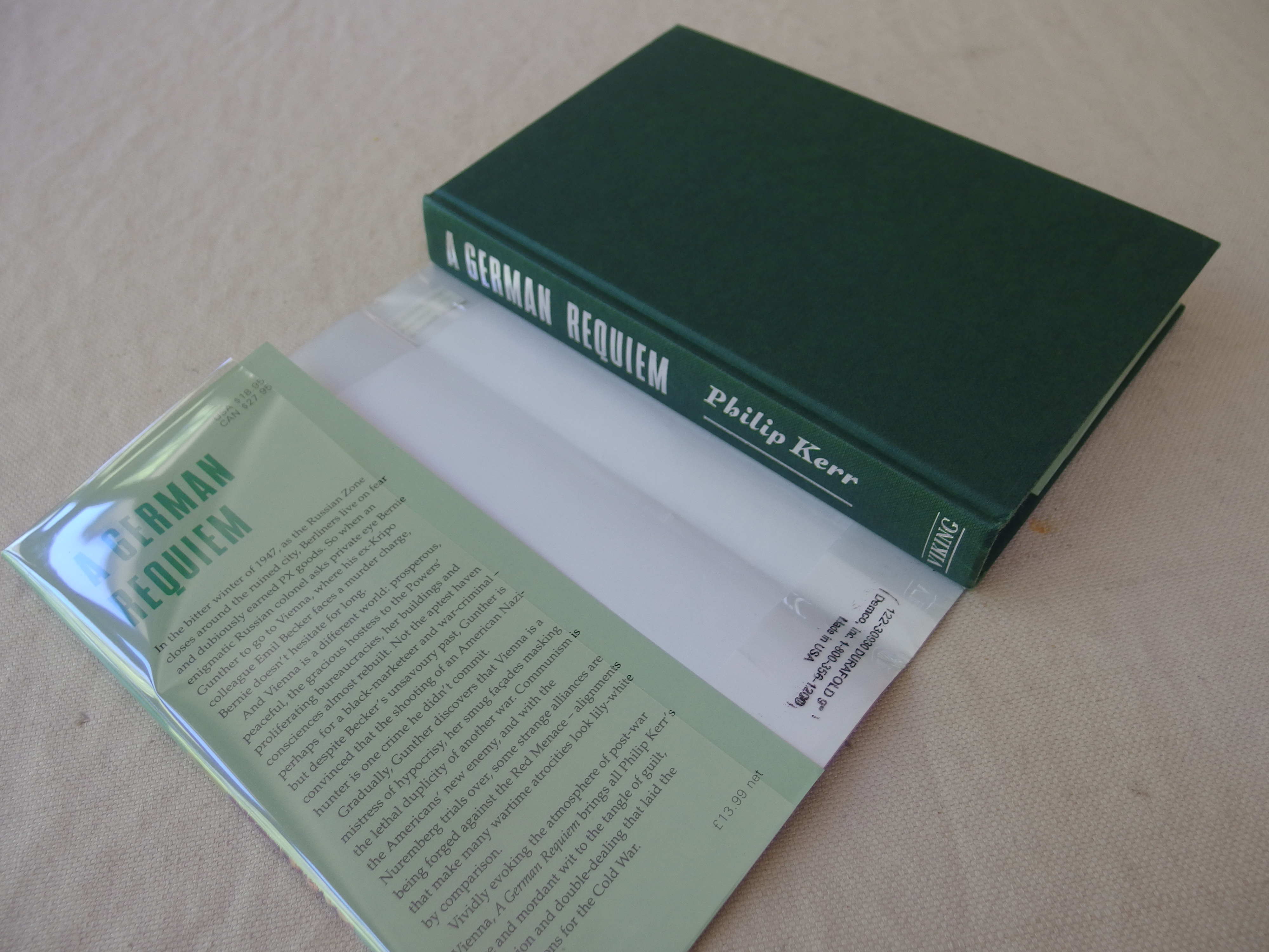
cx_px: 634
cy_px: 476
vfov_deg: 49.7
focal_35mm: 28
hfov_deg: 63.4
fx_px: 1026
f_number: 1.8
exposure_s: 1/45
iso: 100
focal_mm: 6
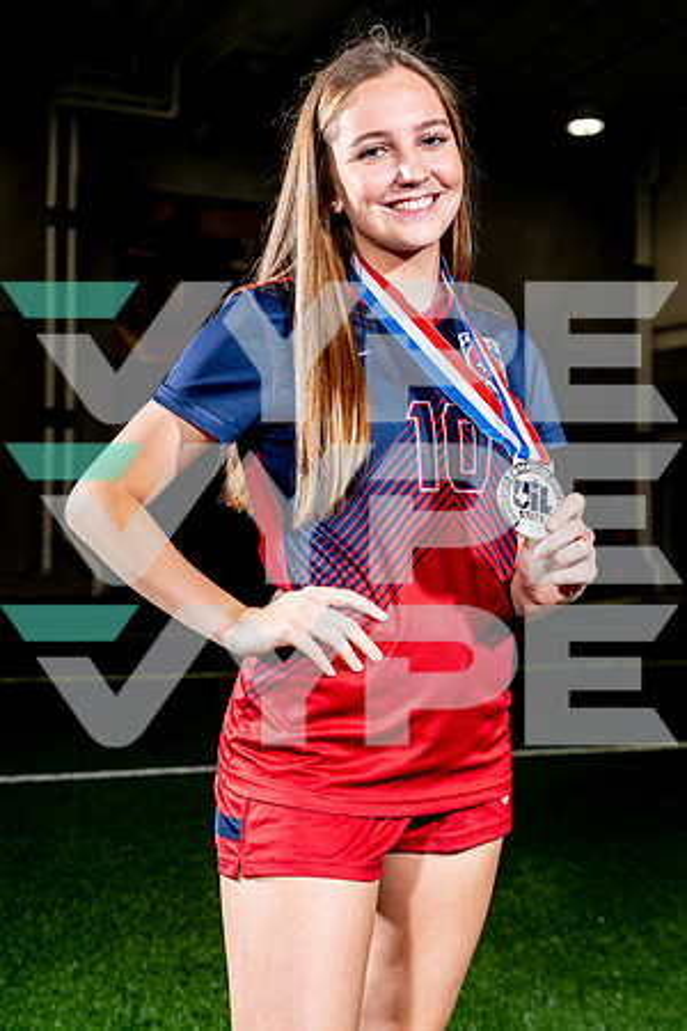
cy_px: 516
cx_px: 344
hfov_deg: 25.5
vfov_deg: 37.5
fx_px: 1517
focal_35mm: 53
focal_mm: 53
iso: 100
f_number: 5.6
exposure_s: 1/125
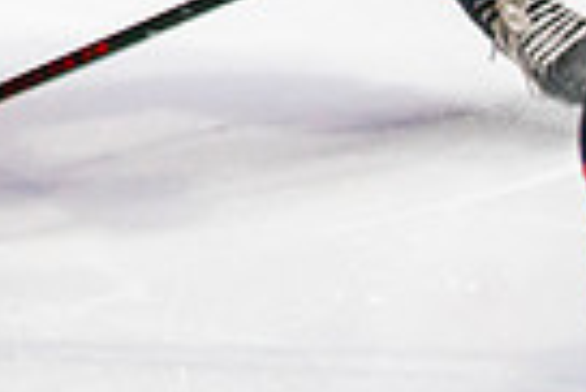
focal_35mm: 402
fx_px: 6551
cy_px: -549
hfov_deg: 5.1
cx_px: -391
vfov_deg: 3.4
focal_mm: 70
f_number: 2.8
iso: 800
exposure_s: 1/640
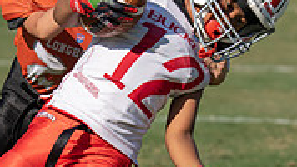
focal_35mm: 520
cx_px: 78
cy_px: 181
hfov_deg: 4.2
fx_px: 4094
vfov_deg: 2.3
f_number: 2.8
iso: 160
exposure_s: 1/3200
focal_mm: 109
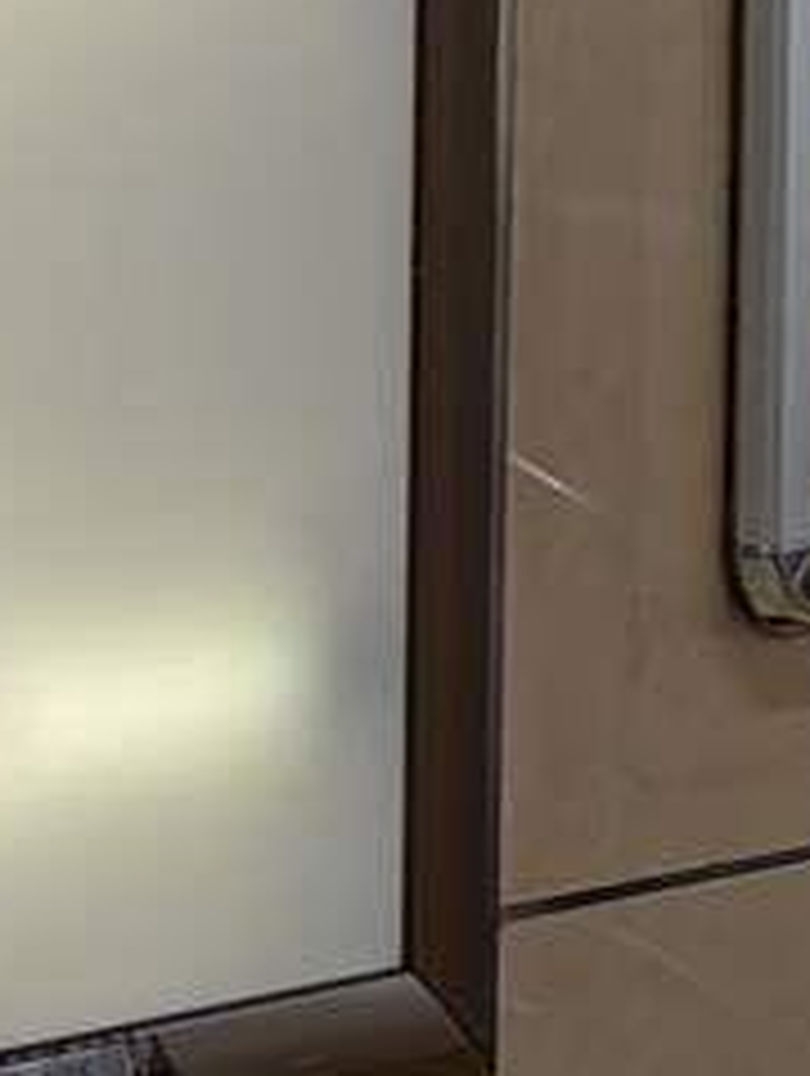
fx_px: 5010
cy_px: -531
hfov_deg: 8.1
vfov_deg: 11.7
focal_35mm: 161
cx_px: -1523
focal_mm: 6.9
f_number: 1.68
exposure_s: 1/100
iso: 34
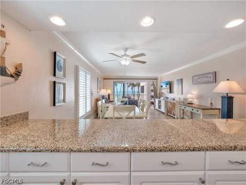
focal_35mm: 14
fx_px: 99
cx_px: 123
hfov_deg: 102.1
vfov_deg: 85.7
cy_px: 92
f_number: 7.1
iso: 200
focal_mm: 7
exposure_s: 1/30
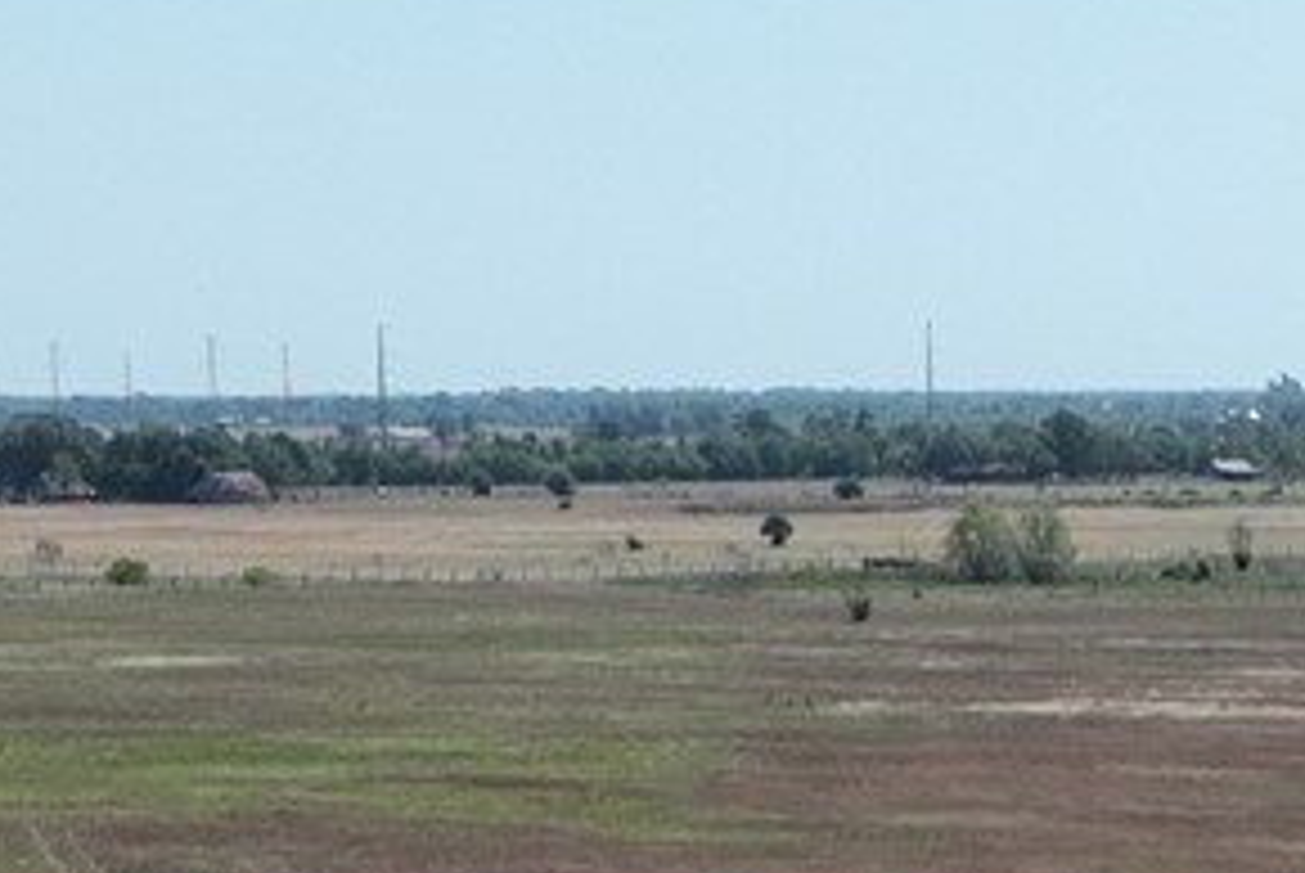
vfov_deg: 6.5
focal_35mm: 176
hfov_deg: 11.6
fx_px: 6386
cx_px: 1055
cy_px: 3314
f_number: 2.8
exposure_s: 1/2000
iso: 110
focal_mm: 12.29
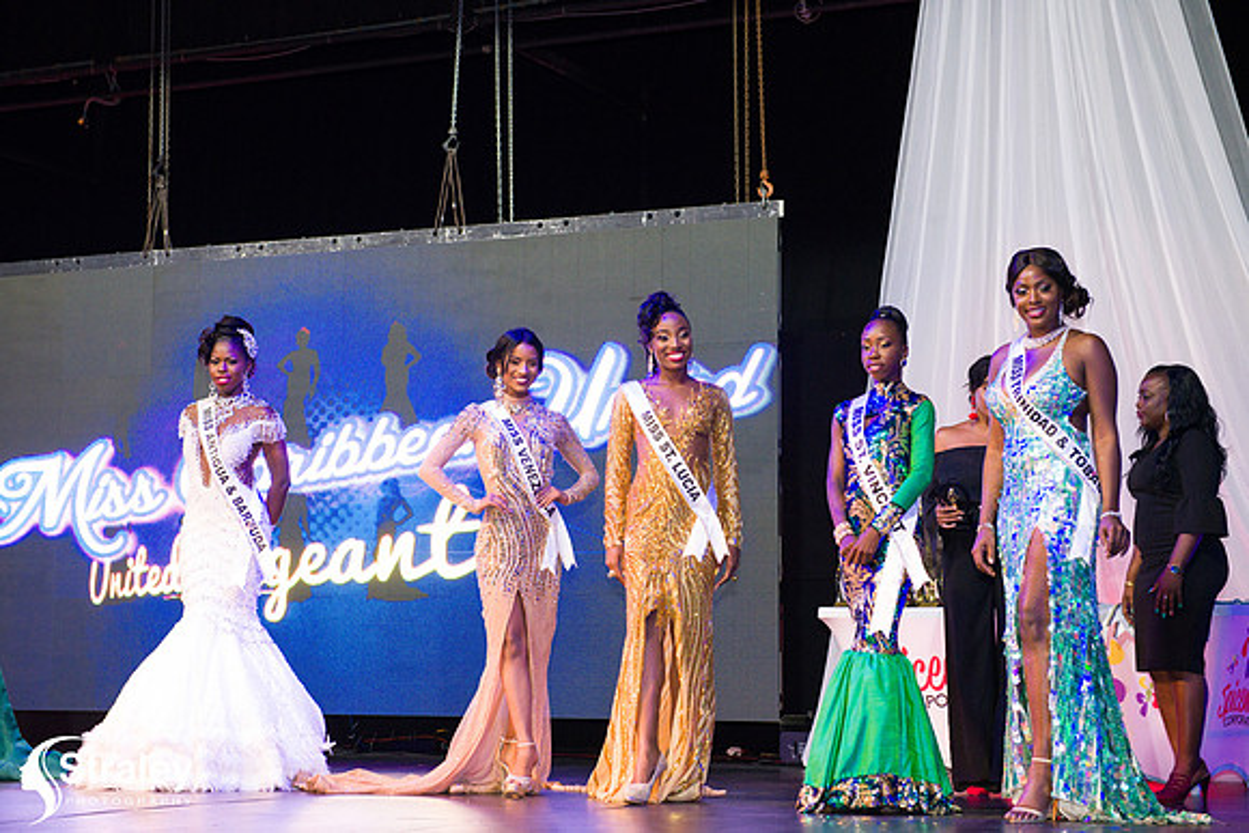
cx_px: 624
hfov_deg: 32.4
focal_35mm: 62
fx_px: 2151
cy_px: 416
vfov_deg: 21.9
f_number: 5
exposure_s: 1/160
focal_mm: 62
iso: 4000
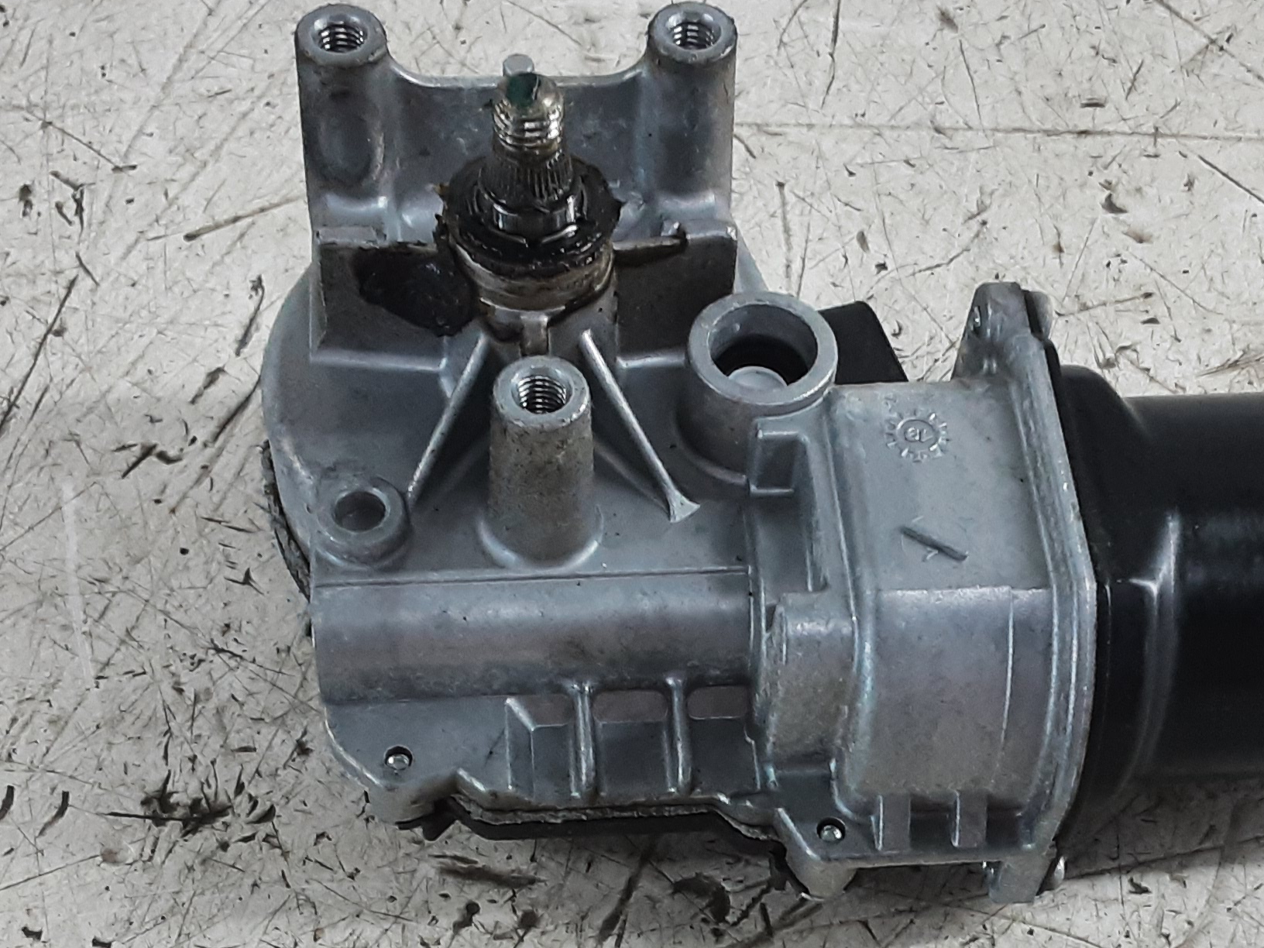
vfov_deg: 26.4
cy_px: 781
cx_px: 706
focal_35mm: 54
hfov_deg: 35.5
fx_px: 1972
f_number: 1.9
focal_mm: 2.91
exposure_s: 1/50
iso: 160
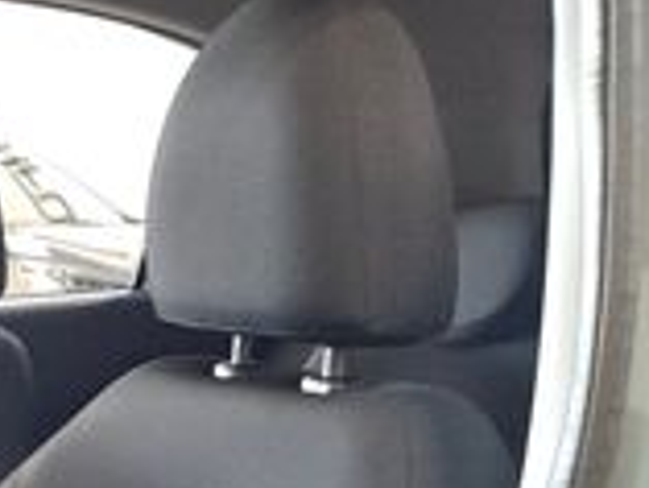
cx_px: -252
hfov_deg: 23.8
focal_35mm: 69
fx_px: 1295
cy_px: 715
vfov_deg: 19.0
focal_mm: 5.4
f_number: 1.8
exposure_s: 1/40
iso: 640
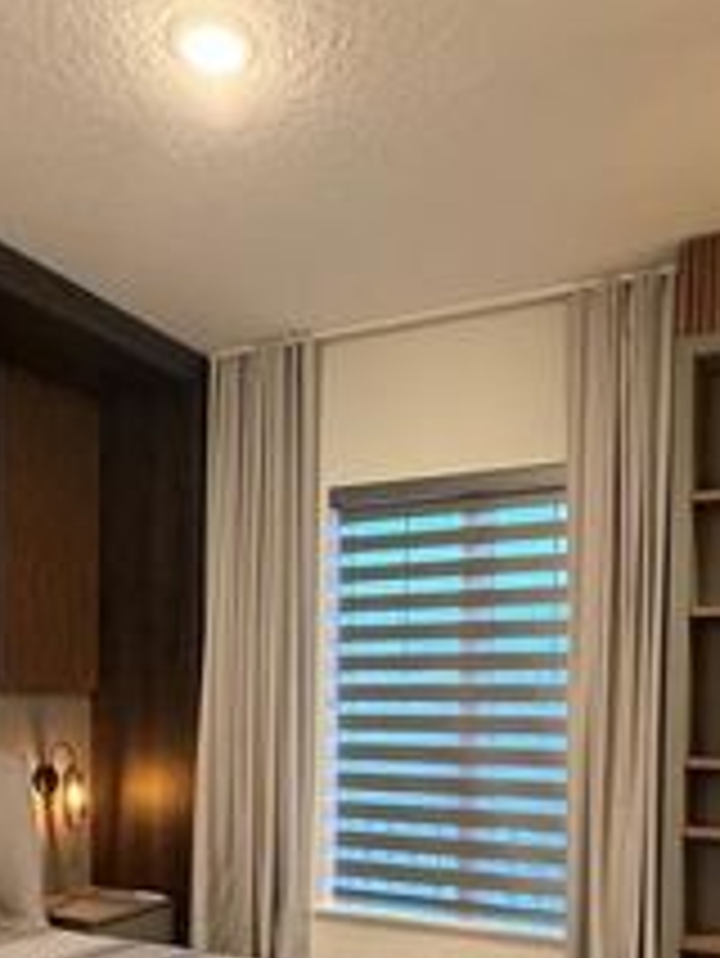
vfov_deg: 49.8
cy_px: 751
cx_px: 349
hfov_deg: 40.7
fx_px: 970
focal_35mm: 35
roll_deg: -0.8
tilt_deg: -2.0
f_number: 2.2
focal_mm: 2.22
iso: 400
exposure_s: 1/60
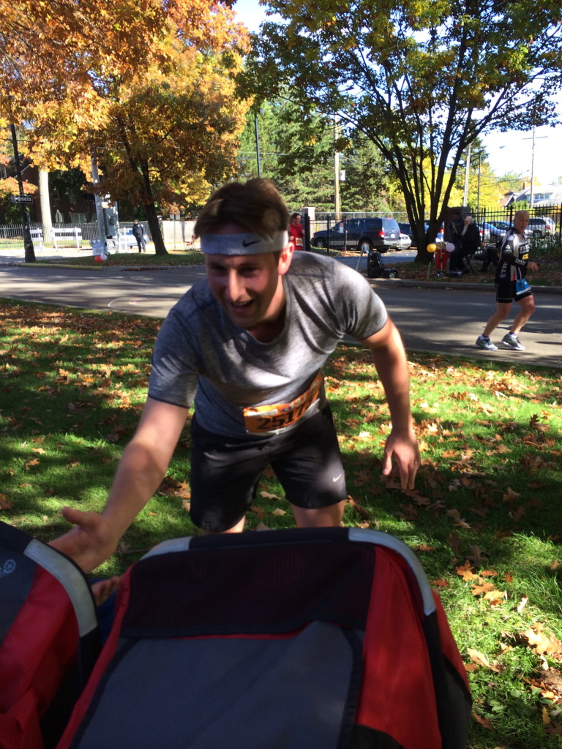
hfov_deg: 46.8
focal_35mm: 30
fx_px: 649
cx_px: 281
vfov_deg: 60.0
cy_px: 374
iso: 32
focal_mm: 4.12
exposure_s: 1/304
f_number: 2.2
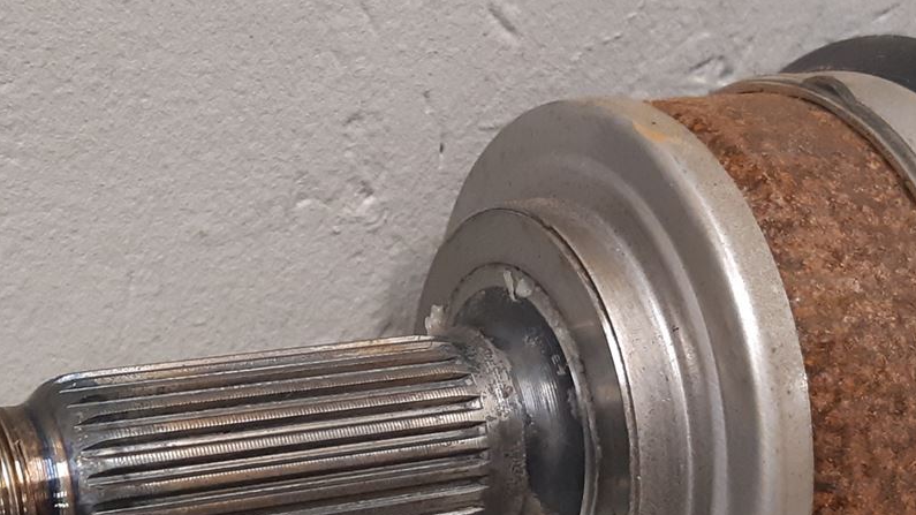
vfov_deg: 16.3
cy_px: 456
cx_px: 393
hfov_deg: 28.9
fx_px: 1773
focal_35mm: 73
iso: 250
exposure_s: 1/50
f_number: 1.7
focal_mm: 3.93
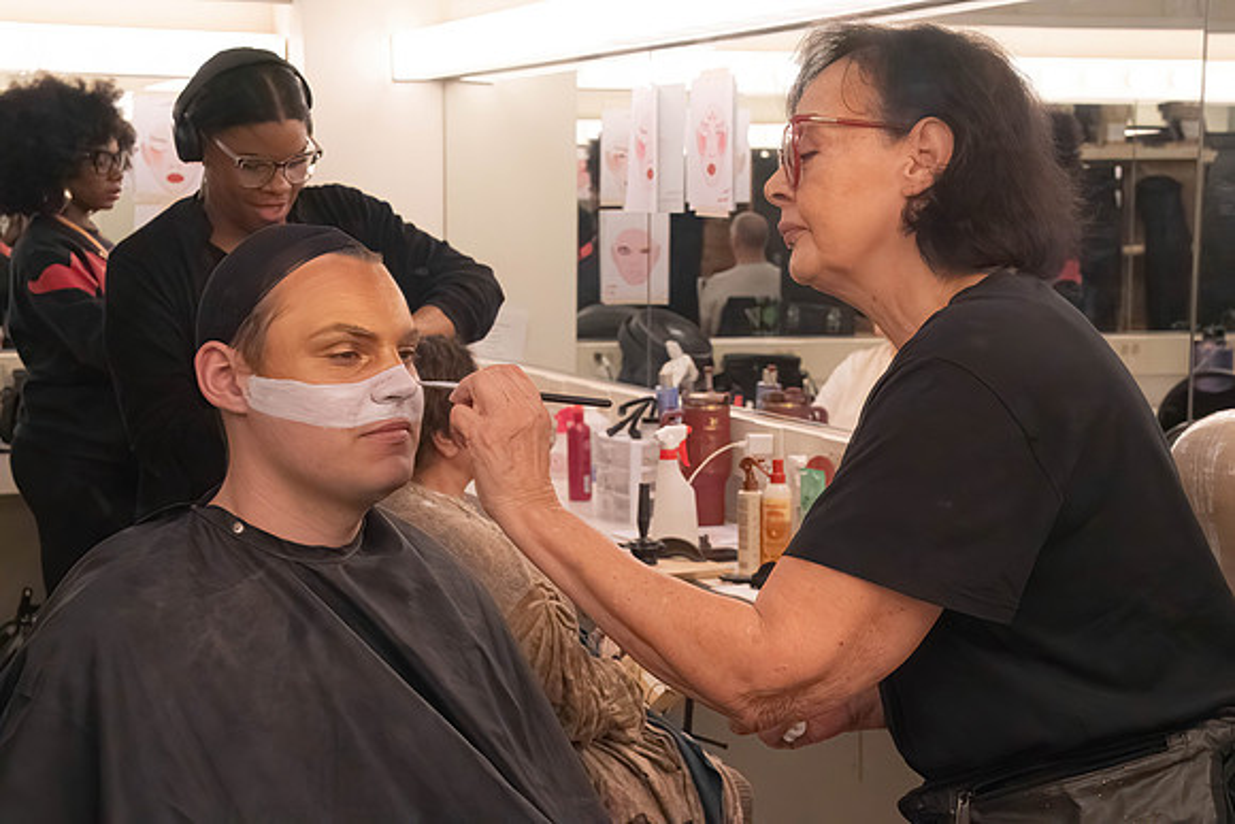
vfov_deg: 19.5
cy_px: 412
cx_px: 618
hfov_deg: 28.8
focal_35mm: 70
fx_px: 2402
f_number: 11
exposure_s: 1/500
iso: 16000
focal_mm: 70
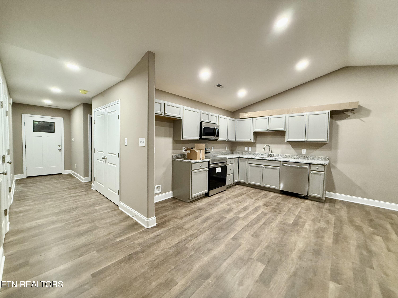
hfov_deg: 102.1
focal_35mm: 14
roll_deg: -1.3
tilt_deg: -1.6
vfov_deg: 85.7
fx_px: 161
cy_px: 149
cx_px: 199
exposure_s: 1/60
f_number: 2.2
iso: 400
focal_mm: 2.22
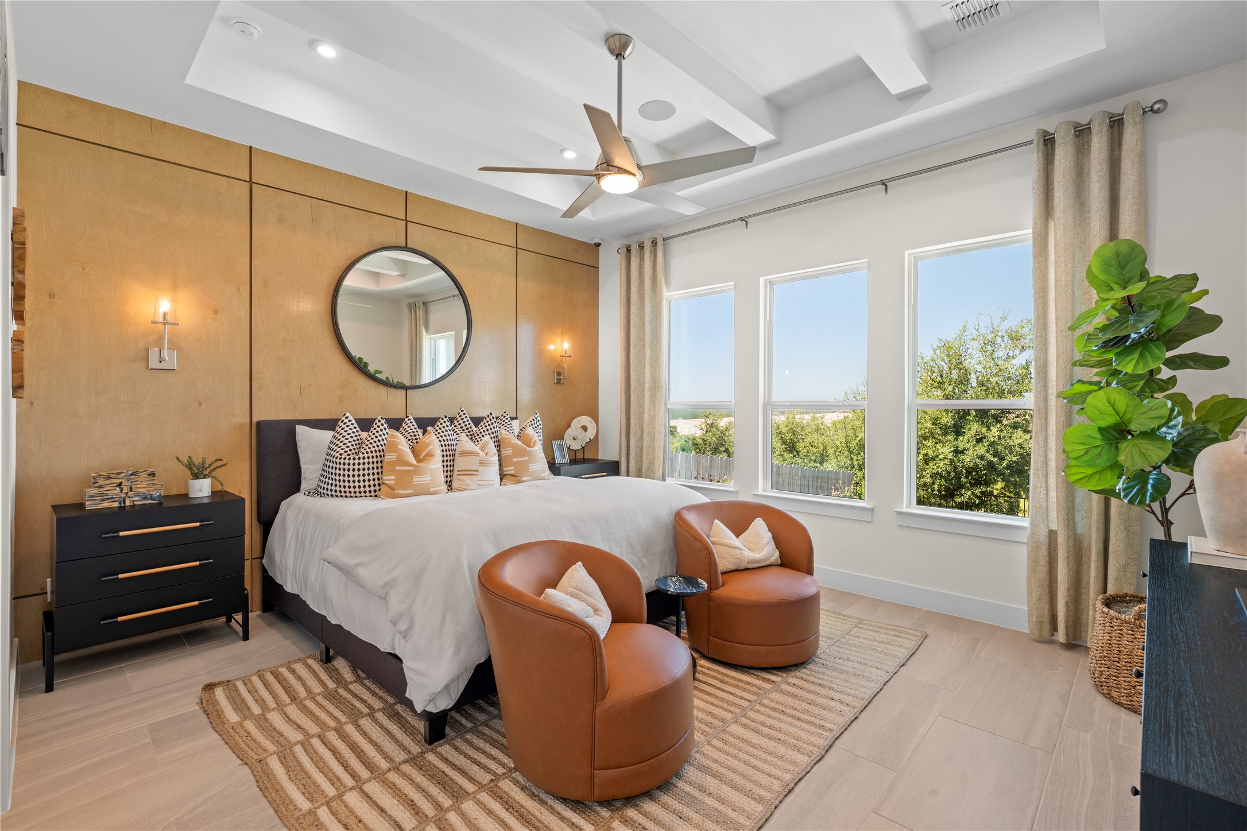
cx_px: 624
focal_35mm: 16
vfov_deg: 73.7
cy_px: 416
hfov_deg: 96.7
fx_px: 554
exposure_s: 1/2.5
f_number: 10
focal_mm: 16
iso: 250
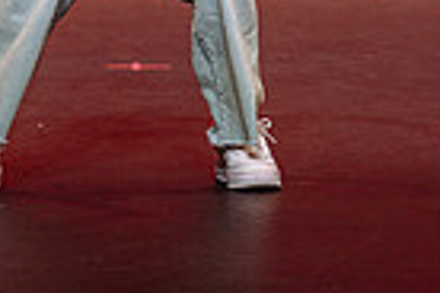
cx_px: 262
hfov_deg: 2.9
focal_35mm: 722
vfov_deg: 1.9
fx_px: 8824
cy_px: -146
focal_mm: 155
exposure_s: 1/500
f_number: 2.8
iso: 1250
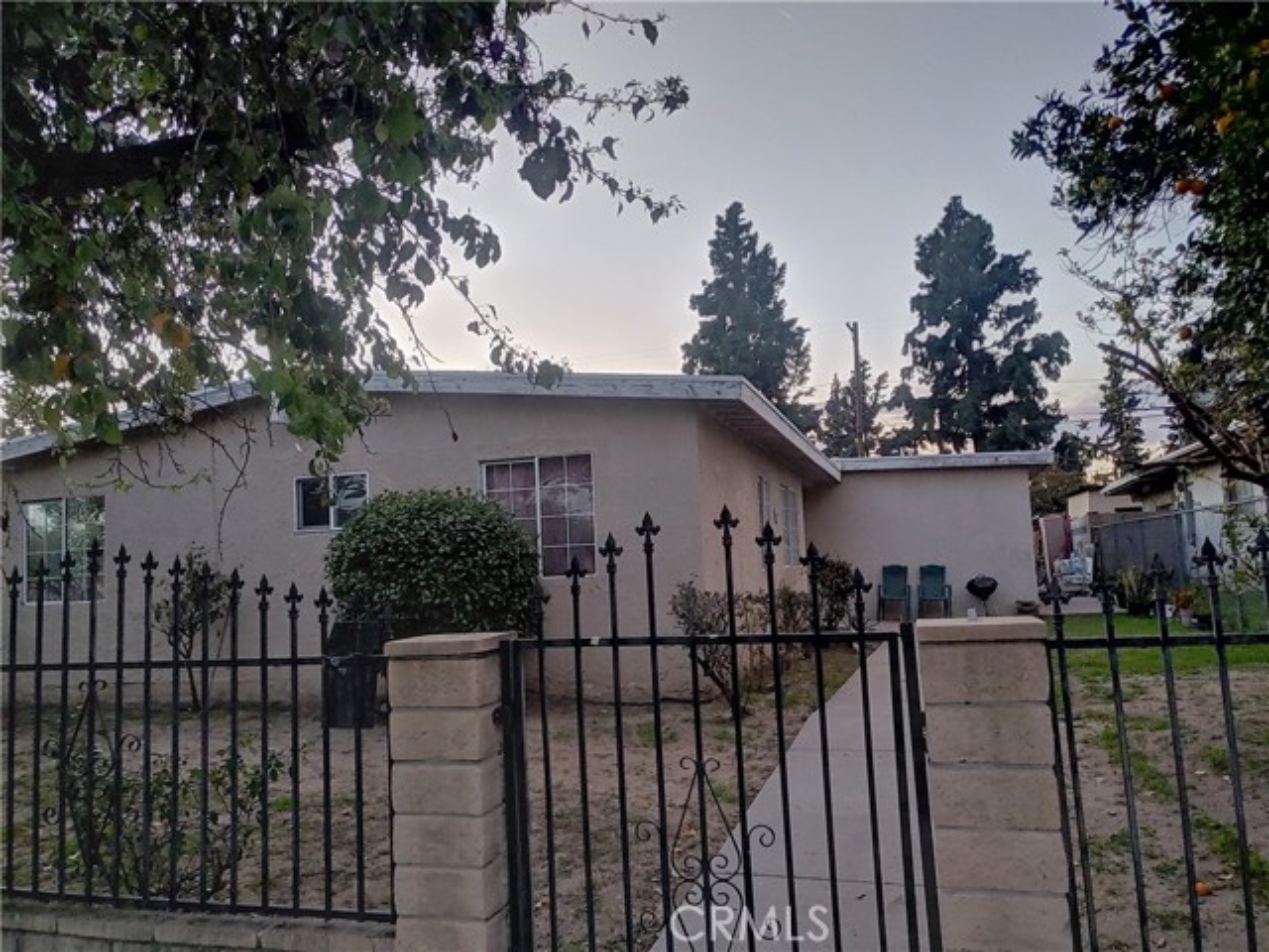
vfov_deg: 53.1
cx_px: 634
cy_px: 476
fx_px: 953
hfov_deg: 67.3
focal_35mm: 26
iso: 50
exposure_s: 1/60
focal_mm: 4.36
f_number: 1.8
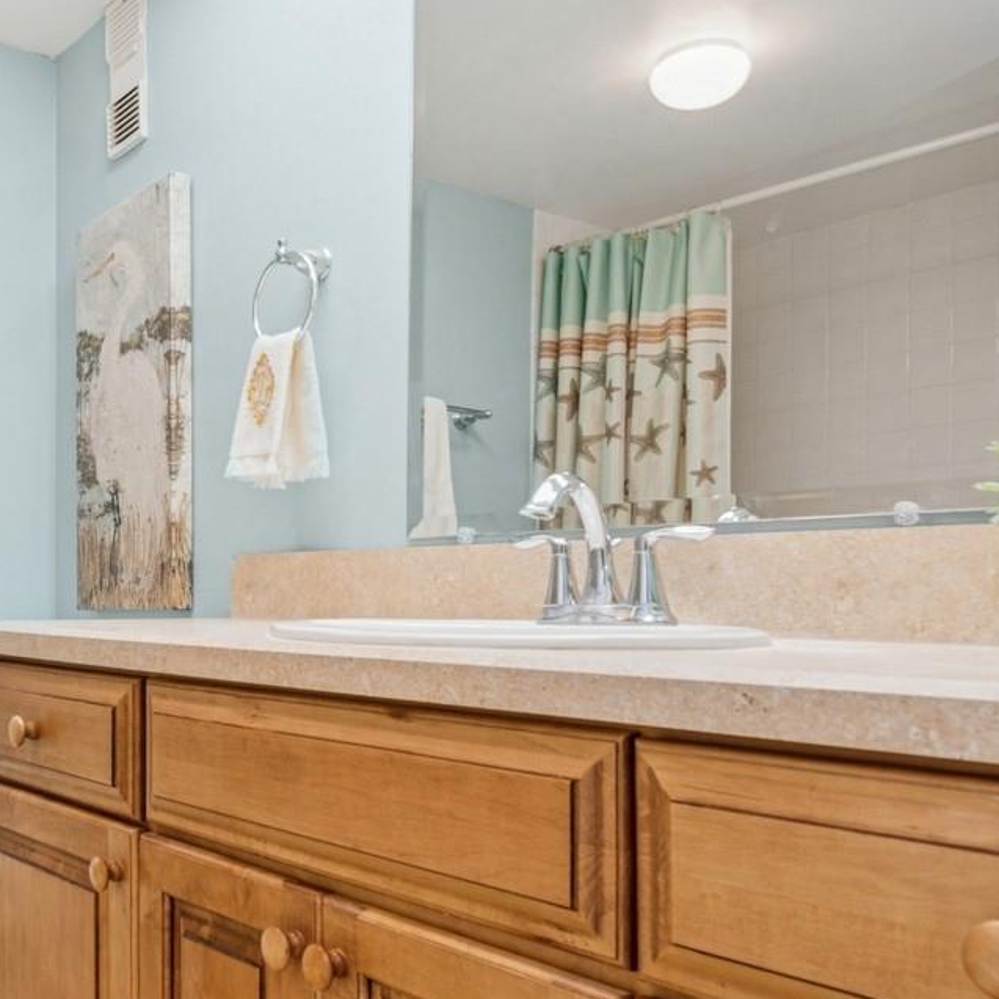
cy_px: 561
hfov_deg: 47.8
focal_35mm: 32
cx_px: 179
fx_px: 1045
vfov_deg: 51.0
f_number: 8
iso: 200
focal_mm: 10
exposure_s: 1/2
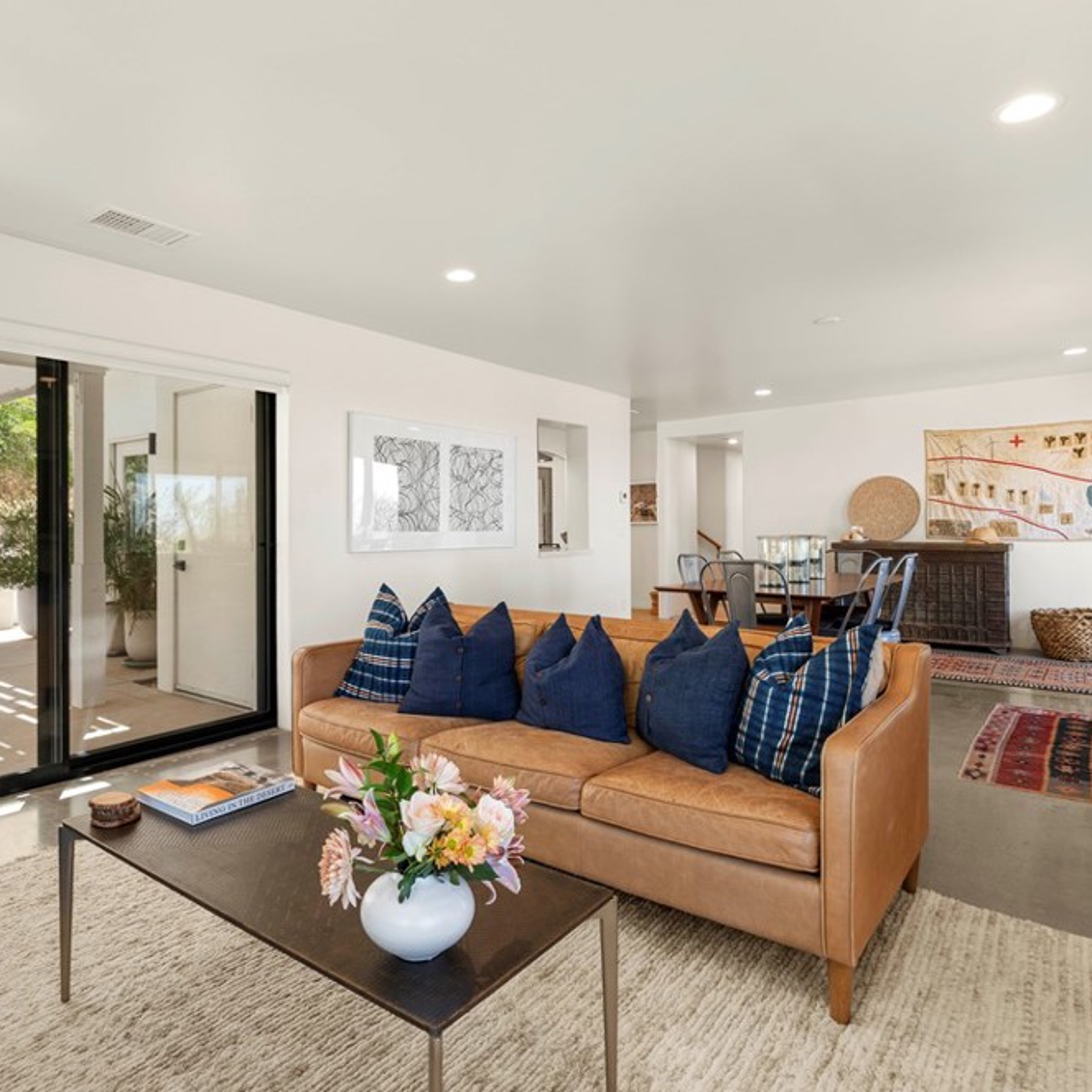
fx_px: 773
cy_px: 534
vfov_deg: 70.5
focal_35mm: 22
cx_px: 491
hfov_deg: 70.3
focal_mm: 16.5
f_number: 8
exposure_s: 1/8
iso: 400
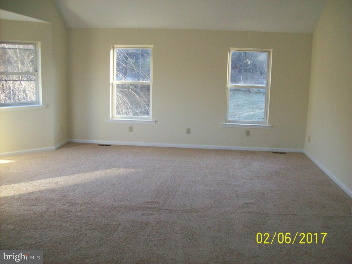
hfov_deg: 51.4
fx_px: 366
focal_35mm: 36
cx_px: 176
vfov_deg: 39.7
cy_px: 132
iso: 200
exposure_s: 1/146
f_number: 2.7
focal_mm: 6
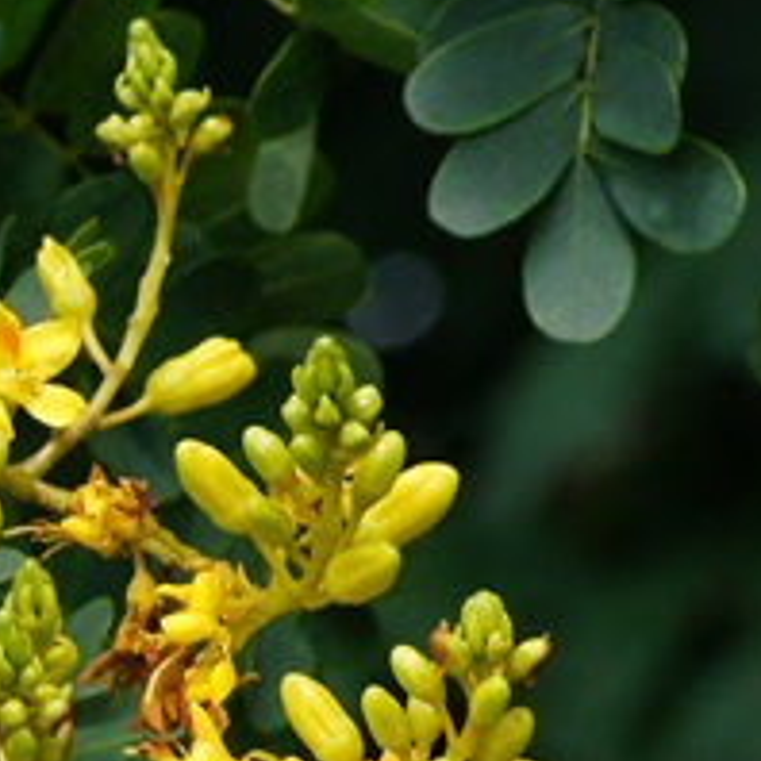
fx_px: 17167
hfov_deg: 2.5
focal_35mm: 690
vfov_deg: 2.5
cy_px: 661
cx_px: -323
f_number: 10
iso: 400
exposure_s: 1/320
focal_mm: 105
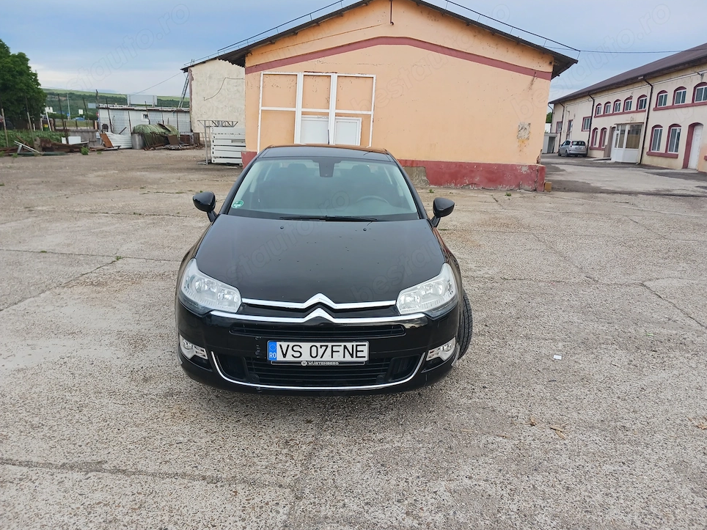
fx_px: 572
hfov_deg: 63.4
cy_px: 264
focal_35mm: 28
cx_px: 366
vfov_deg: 49.7
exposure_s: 1/100
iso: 25
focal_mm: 4
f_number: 1.8
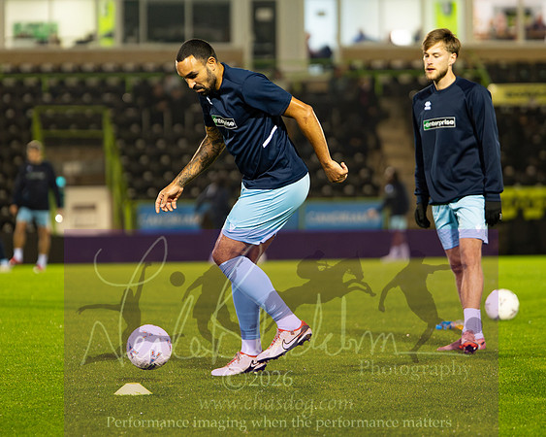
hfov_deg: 9.2
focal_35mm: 209
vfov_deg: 7.4
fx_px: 3383
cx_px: 235
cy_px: 135
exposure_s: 1/1600
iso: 1800
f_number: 1.4
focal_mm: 85
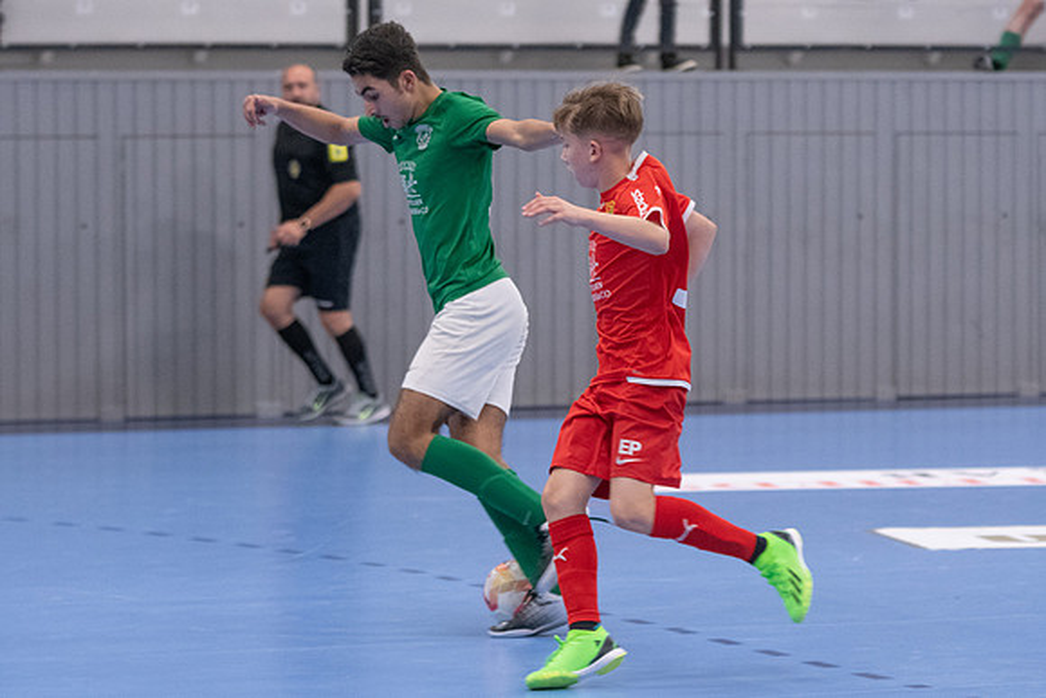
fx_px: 4759
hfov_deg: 12.5
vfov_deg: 8.4
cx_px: 523
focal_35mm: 164
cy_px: 349
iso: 3600
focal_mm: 100
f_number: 3.2
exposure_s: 1/400
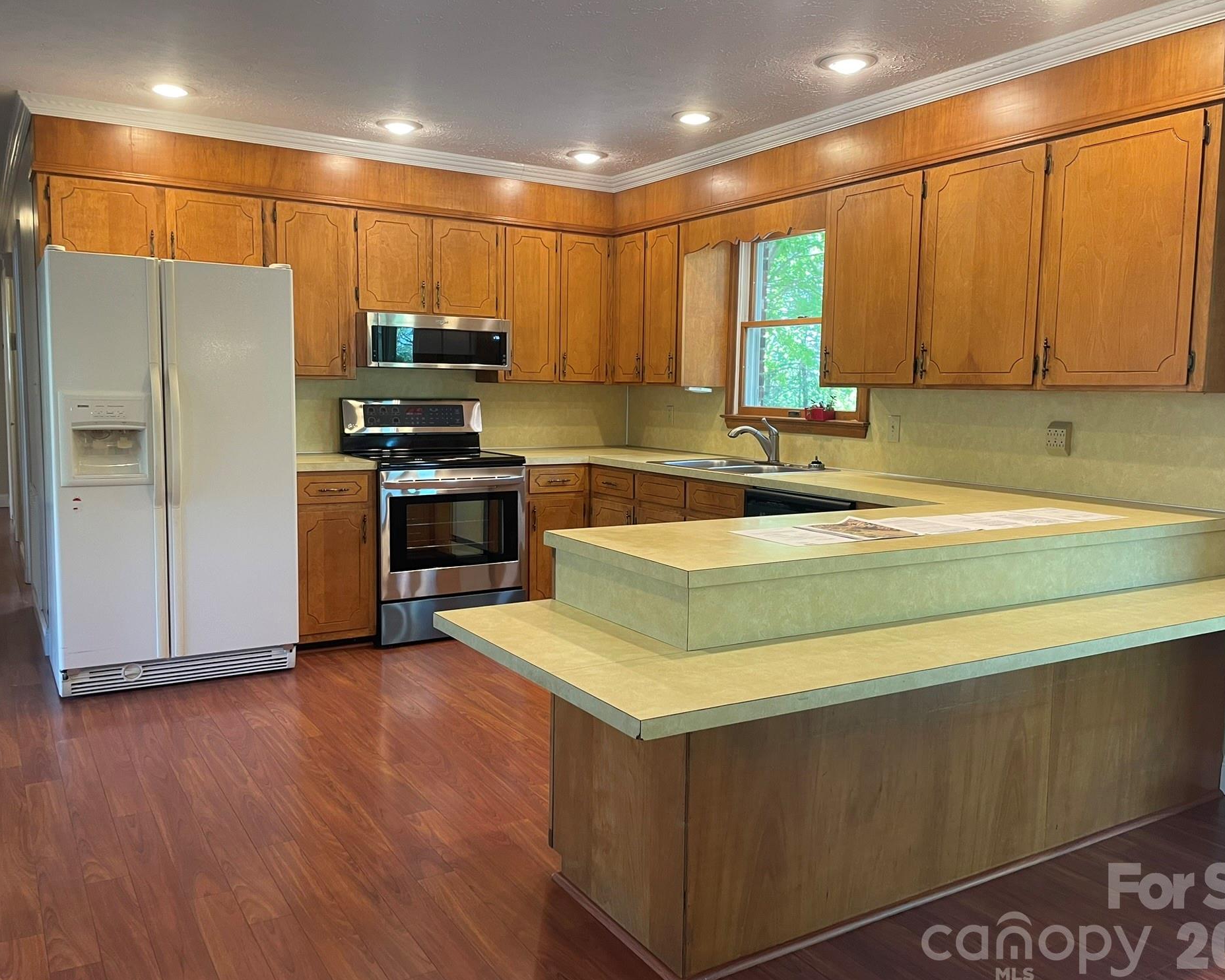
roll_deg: -0.8
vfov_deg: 51.5
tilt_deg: -5.2
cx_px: 643
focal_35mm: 28
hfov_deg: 62.2
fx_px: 1015
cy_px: 486
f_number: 1.6
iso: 80
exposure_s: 1/60
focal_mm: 4.2
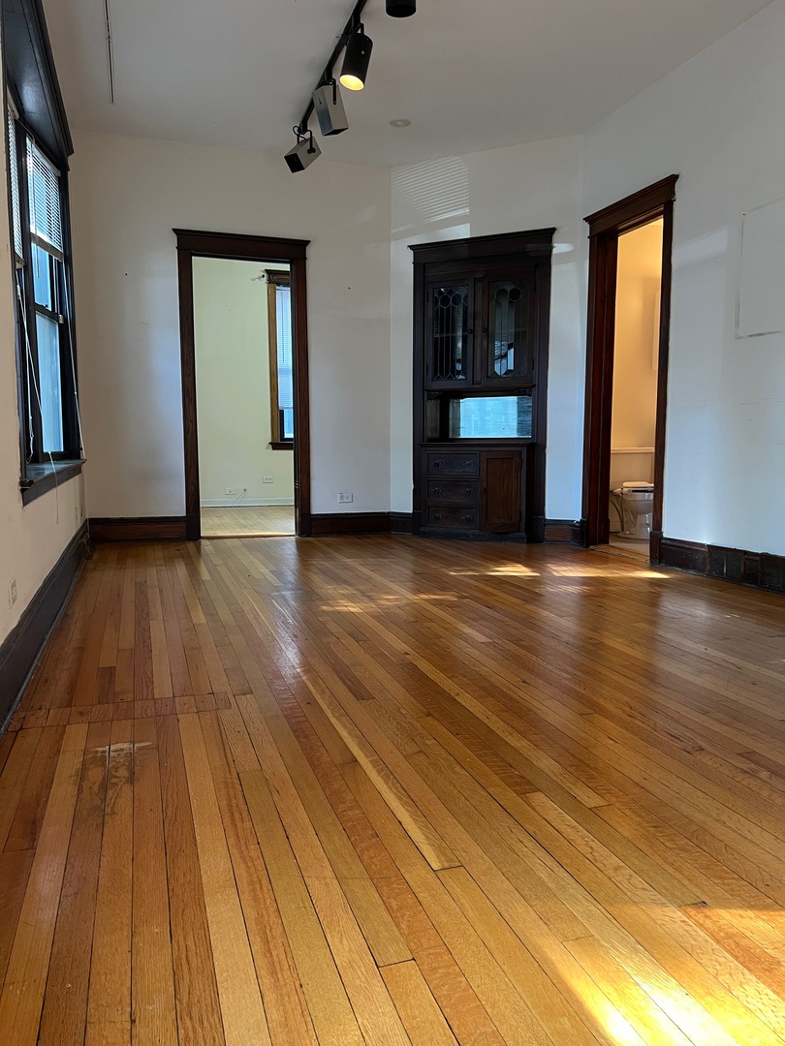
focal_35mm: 26
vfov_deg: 67.3
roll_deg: +0.5
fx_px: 786
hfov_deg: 53.1
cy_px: 523
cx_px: 392
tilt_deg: -6.1
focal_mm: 5.7
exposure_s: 1/60
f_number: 1.5
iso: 250
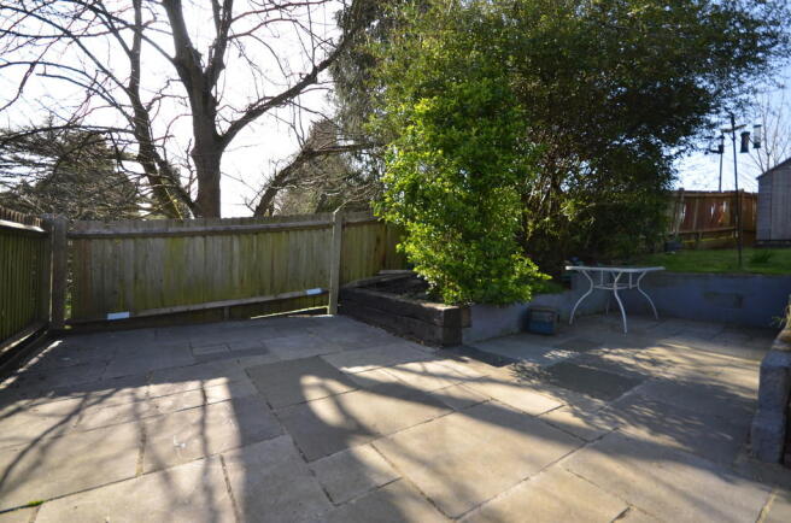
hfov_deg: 100.5
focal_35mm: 15
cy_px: 262
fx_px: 329
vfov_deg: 77.0
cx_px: 396
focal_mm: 10
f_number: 5.6
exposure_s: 1/125
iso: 100
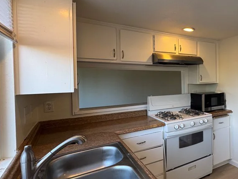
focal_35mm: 25
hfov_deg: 61.7
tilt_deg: -1.9
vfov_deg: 54.8
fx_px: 172
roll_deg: +0.4
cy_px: 82
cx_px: 201
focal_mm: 2.22
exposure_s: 1/120
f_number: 2.2
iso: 100
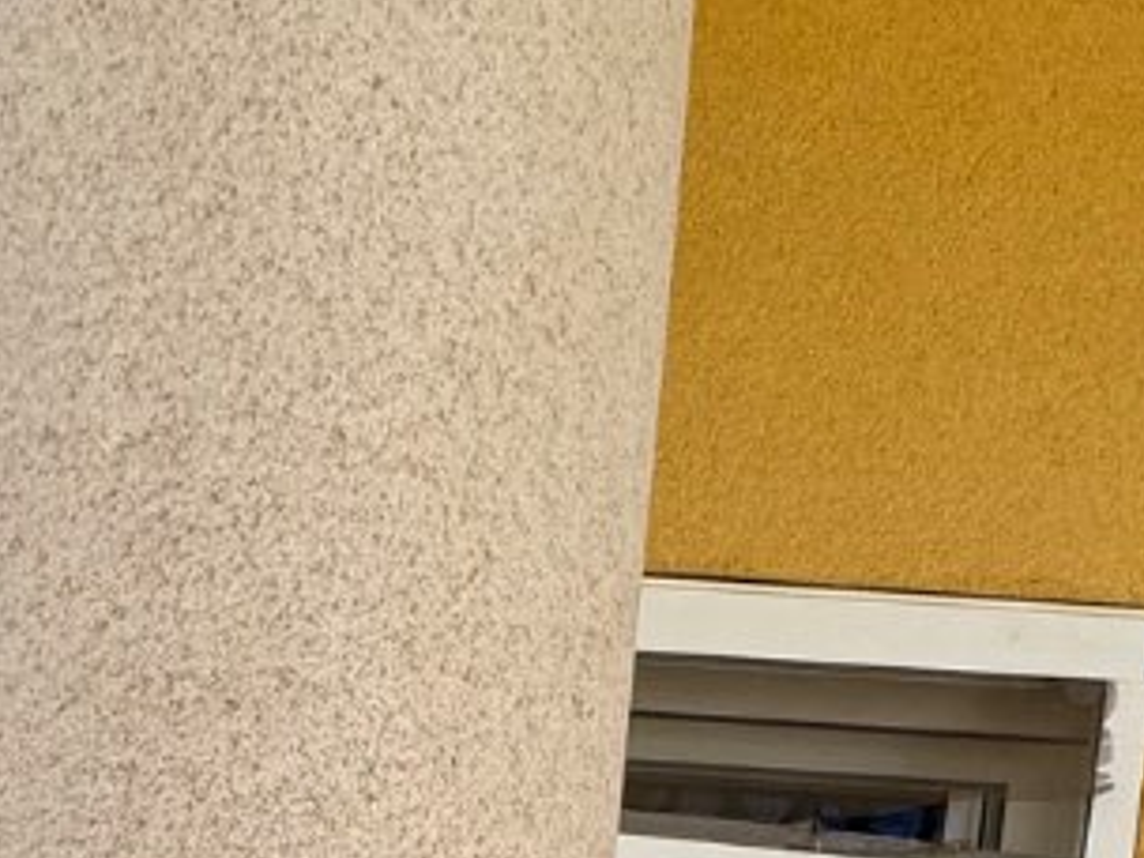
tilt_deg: -12.2
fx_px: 2280
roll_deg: -2.6
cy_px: 2053
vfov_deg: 14.3
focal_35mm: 69
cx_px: 169
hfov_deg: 27.4
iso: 40
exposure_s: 1/831
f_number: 2.2
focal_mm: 2.22
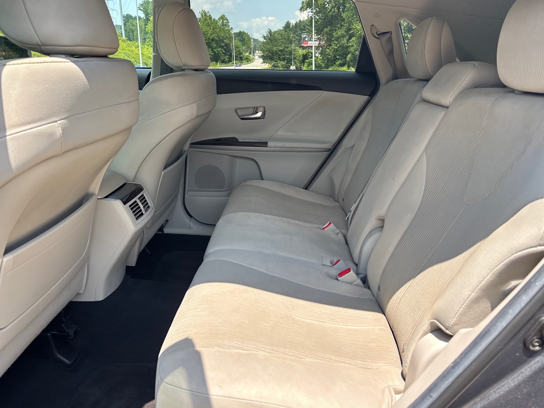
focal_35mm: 27
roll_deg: -0.7
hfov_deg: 65.3
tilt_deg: -18.6
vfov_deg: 51.4
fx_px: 424
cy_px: 205
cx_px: 274
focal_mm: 5.96
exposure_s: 1/225
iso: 50
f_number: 1.6
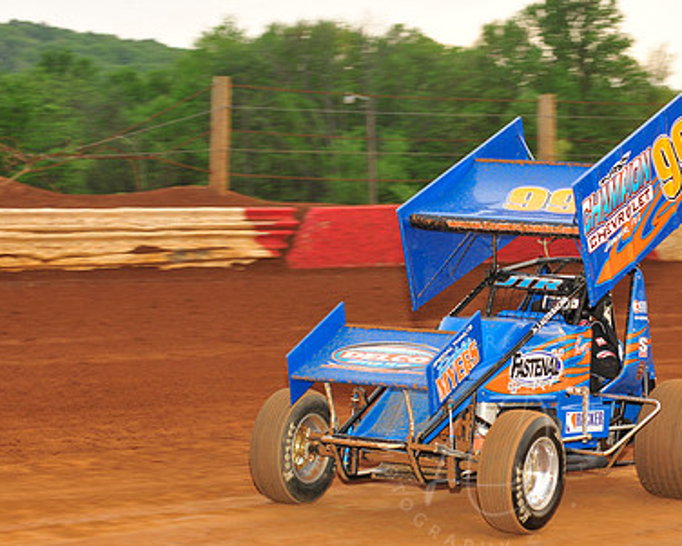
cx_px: 490
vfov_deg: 11.6
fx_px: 2685
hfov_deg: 14.4
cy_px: 278
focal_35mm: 133
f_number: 6.3
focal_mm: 92
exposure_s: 1/320
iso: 800
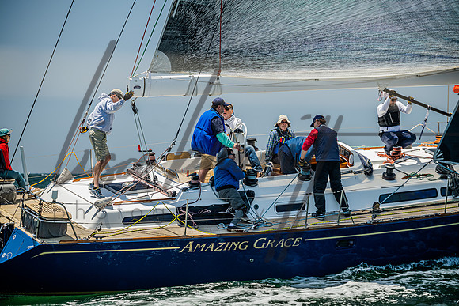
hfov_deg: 9.8
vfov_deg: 6.5
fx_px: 2678
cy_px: 153
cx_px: 230
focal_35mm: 210
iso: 320
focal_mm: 210
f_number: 5.6
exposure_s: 1/640
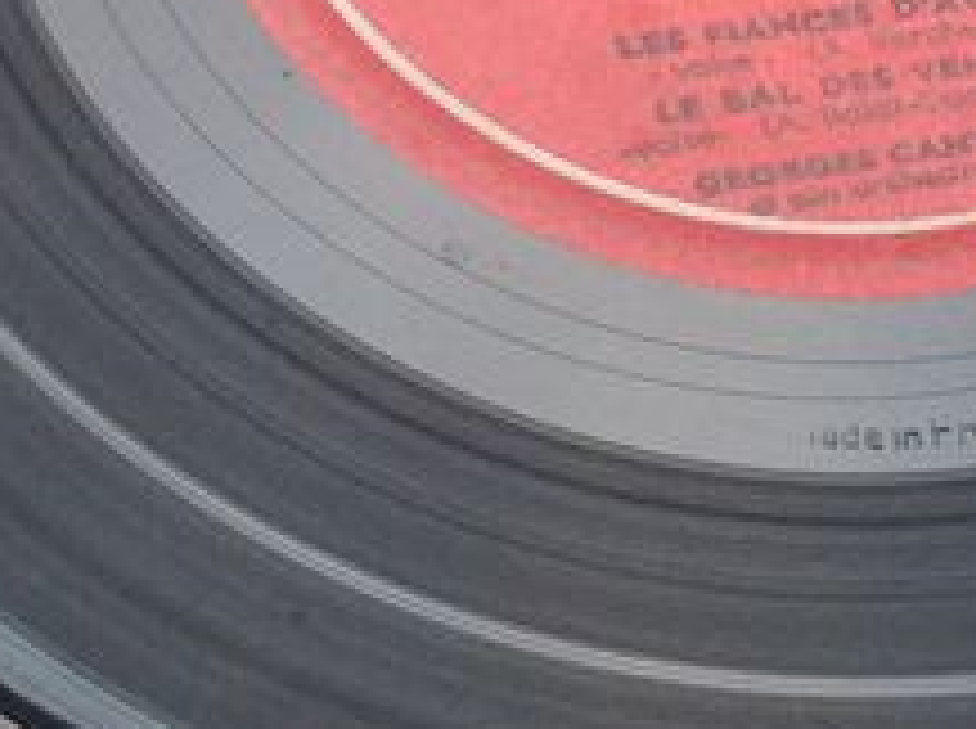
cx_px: 697
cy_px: 97
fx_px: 4532
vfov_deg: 9.2
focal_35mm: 161
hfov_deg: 12.3
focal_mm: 4.28
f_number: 2.4
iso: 50
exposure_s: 1/20
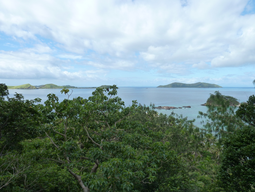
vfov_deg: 54.9
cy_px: 96
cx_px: 128
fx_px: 184
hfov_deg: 69.4
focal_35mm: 25
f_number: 4.5
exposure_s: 1/400
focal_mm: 4.1
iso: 125
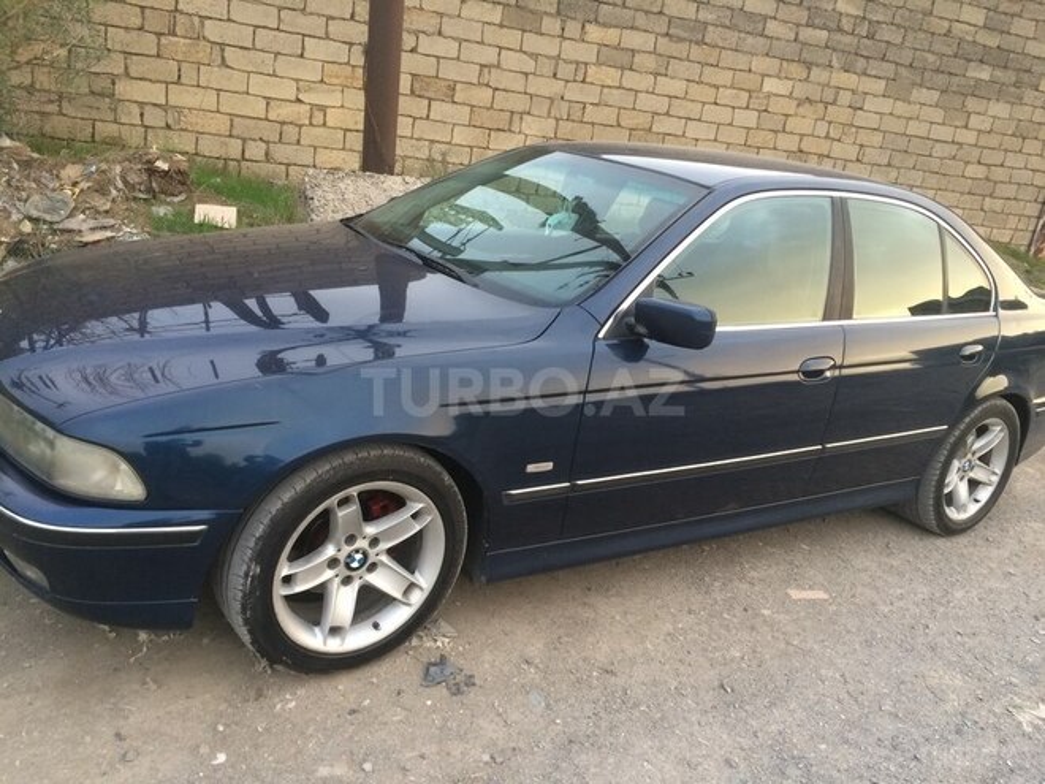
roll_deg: -8.8
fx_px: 875
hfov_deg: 61.7
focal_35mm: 29
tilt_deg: -18.2
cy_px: 392
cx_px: 522
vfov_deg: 48.2
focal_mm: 4.15
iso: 100
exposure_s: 1/33
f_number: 2.2
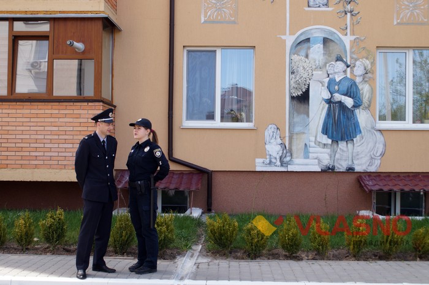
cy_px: 142
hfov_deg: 37.9
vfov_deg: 25.7
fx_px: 625
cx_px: 214
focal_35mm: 52
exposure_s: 1/160
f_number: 5.6
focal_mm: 35
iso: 160
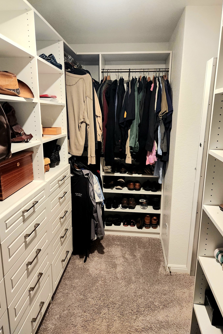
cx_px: 113
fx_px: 223
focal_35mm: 24
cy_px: 167
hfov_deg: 53.1
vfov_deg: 73.7
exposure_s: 1/120
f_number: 1.8
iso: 800
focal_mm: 5.4
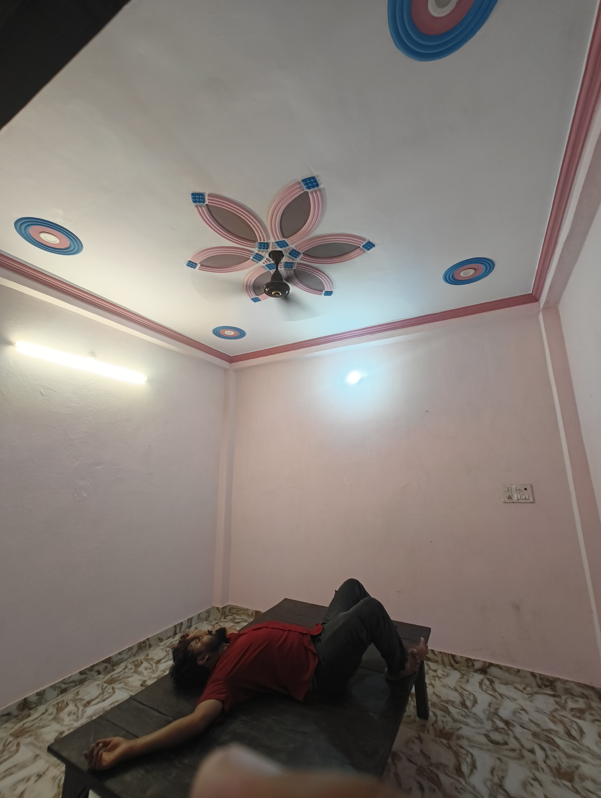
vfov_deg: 102.0
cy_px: 399
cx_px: 300
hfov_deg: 85.8
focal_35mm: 14
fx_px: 323
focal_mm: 2.15
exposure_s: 1/50
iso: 795
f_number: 2.2
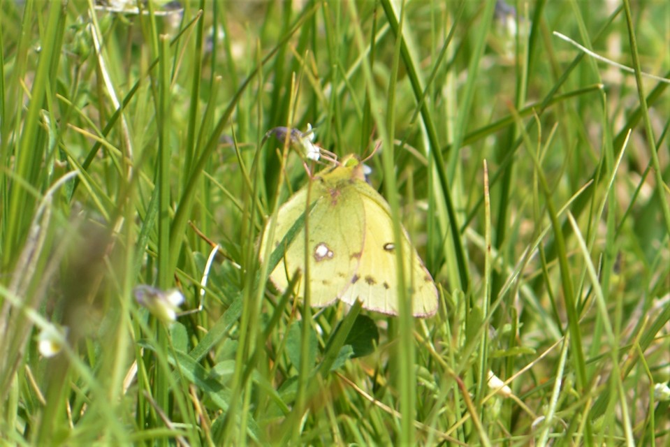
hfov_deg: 4.6
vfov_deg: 3.1
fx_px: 8377
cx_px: 335
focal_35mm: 450
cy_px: 224
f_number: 8
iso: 100
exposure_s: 1/160
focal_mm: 300
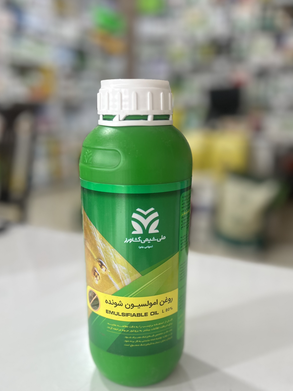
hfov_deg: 42.9
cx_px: 151
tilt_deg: -21.2
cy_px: 242
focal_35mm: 33
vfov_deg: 54.8
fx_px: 372
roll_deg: -0.7
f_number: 1.5
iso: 64
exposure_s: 1/100
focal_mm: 5.7
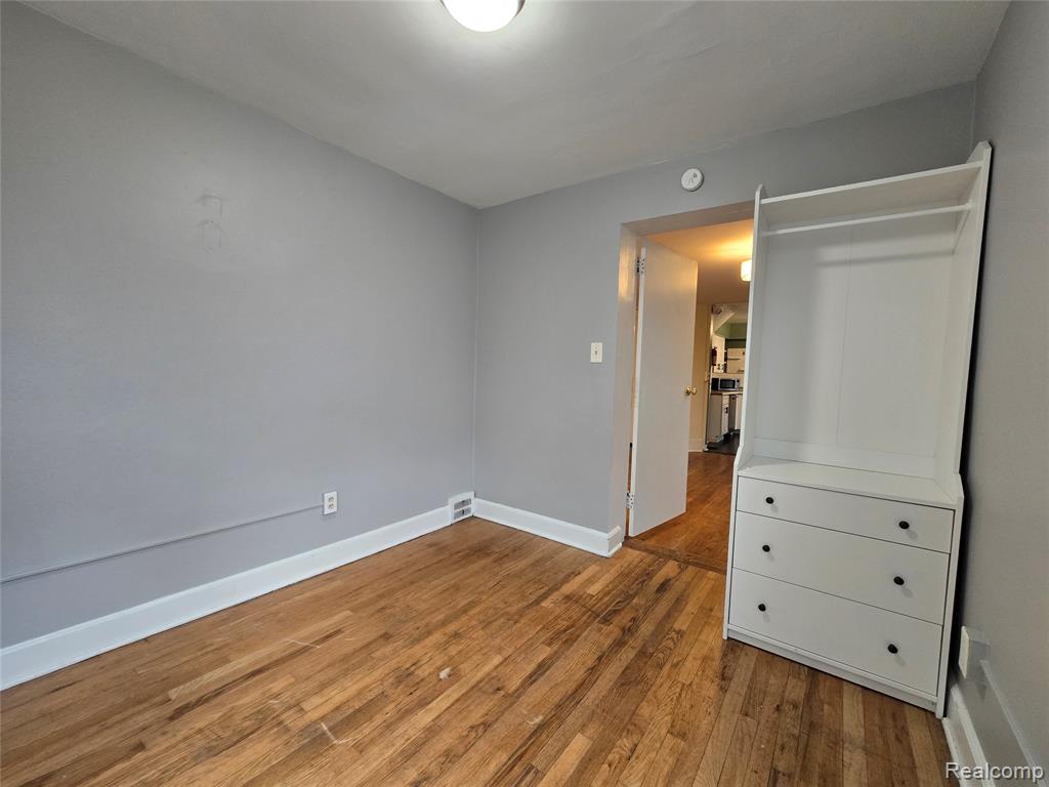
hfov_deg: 106.2
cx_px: 524
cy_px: 394
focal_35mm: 13
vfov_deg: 89.9
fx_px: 394
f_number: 2.2
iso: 200
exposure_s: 1/60
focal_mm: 2.2
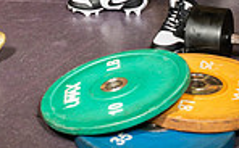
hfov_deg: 16.8
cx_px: 81
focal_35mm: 124
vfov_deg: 9.4
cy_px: -204
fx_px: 806
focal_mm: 40
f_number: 5.6
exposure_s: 1/250
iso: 500
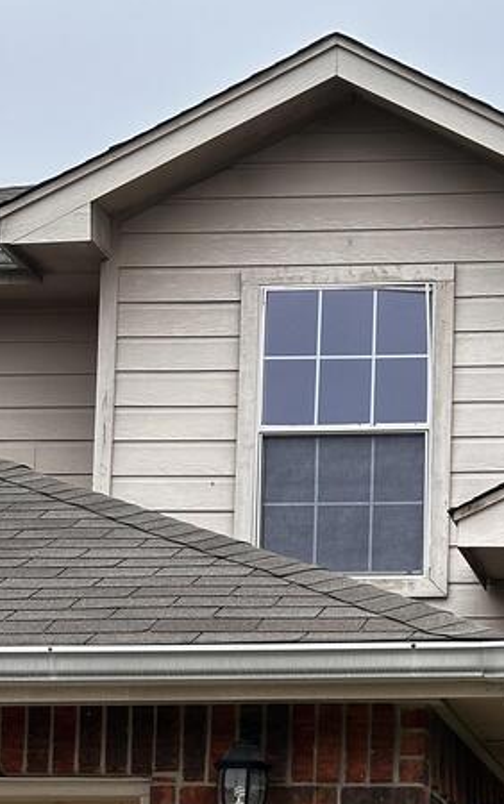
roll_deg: -0.7
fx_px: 2676
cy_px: 784
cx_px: 552
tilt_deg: +7.9
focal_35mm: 122
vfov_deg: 16.8
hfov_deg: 10.6
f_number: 1.78
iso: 64
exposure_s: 1/156
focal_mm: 6.86
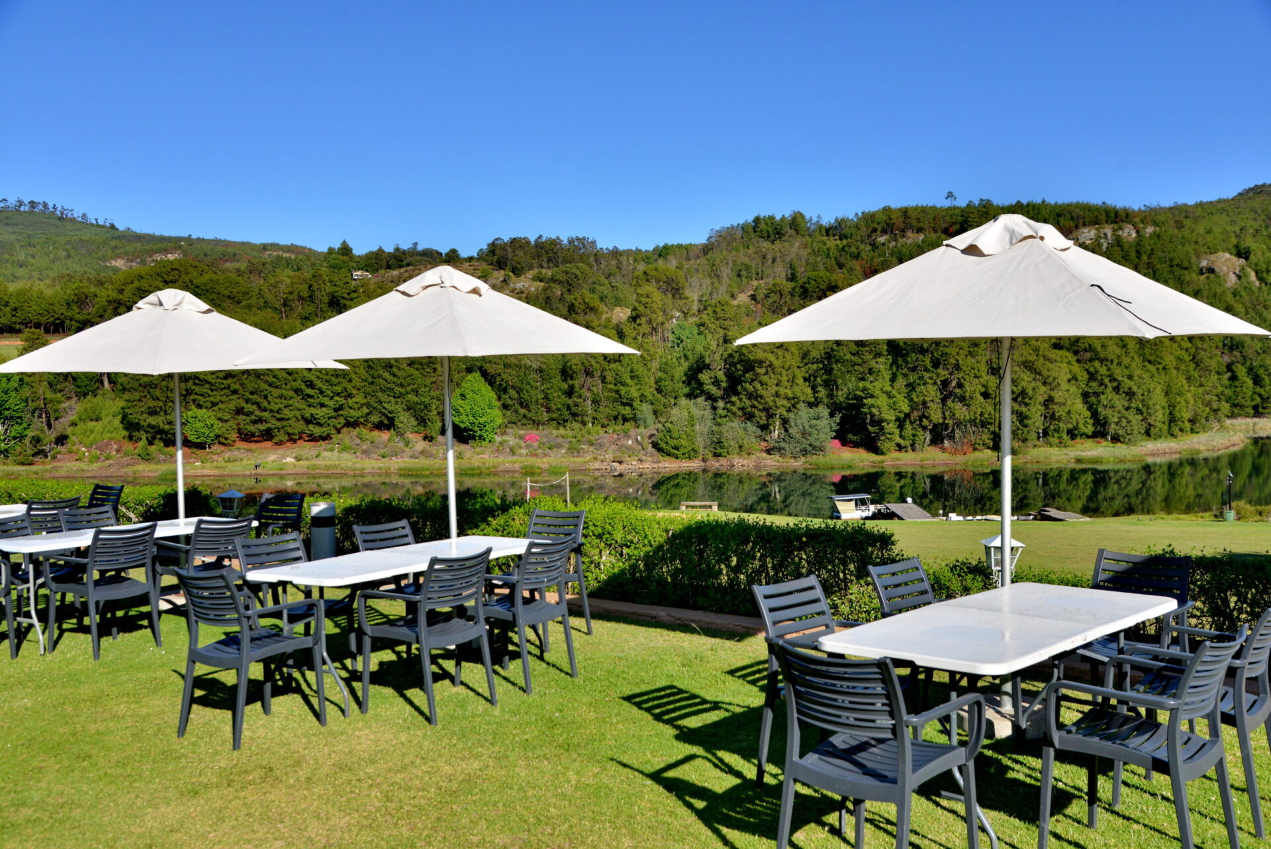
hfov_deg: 54.4
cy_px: 424
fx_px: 1236
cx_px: 636
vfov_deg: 37.9
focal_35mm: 35
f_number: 8
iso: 320
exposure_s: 1/800
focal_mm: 35
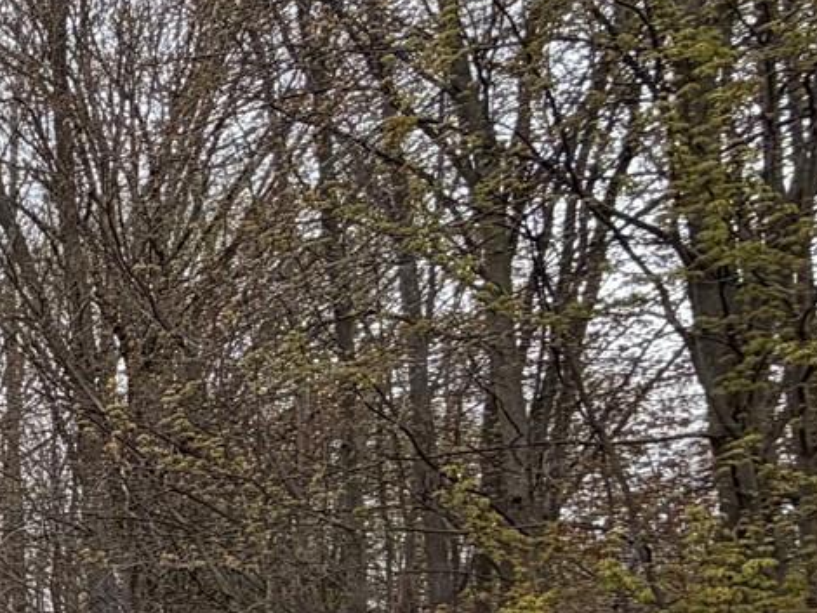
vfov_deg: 22.7
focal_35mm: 61
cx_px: -758
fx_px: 1440
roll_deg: -0.4
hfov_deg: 19.8
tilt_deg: +3.8
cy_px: 672
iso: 40
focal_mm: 2.22
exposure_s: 1/701
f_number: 2.2
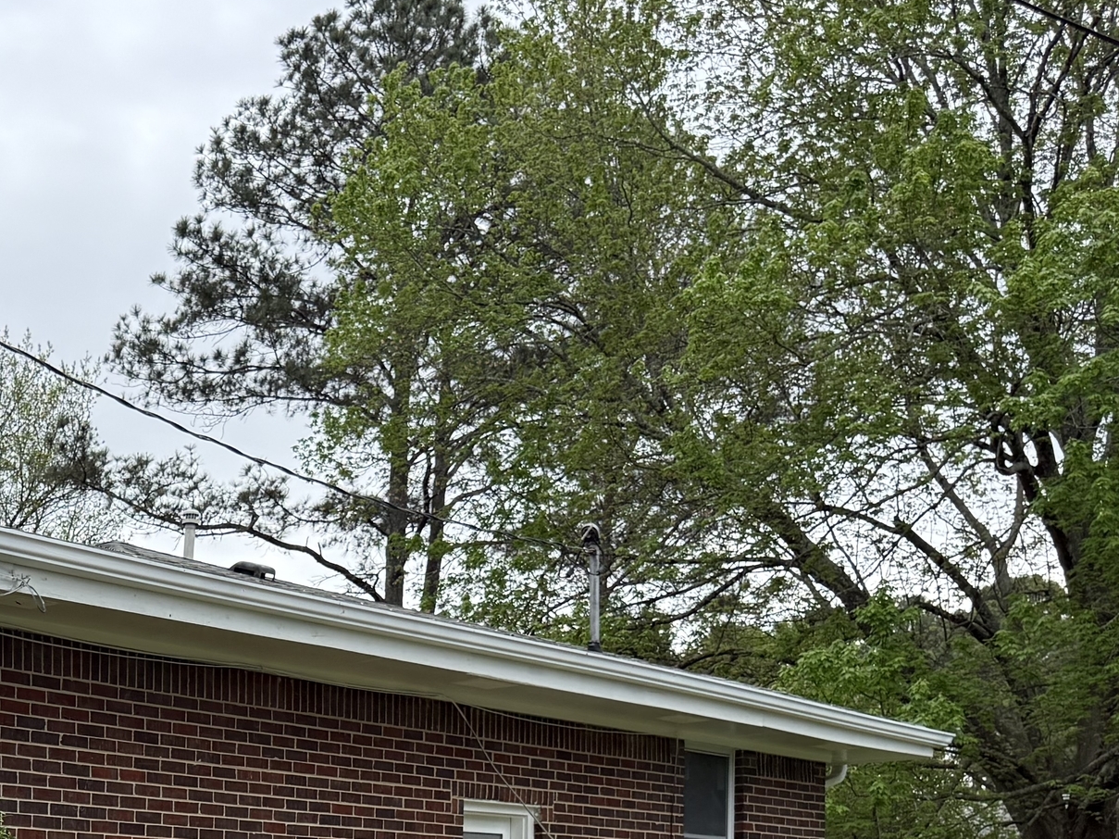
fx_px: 1971
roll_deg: -0.5
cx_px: -22
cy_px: 1036
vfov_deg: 22.0
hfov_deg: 29.4
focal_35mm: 61
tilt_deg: -2.0
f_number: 1.78
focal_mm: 6.76
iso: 100
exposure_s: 1/2445
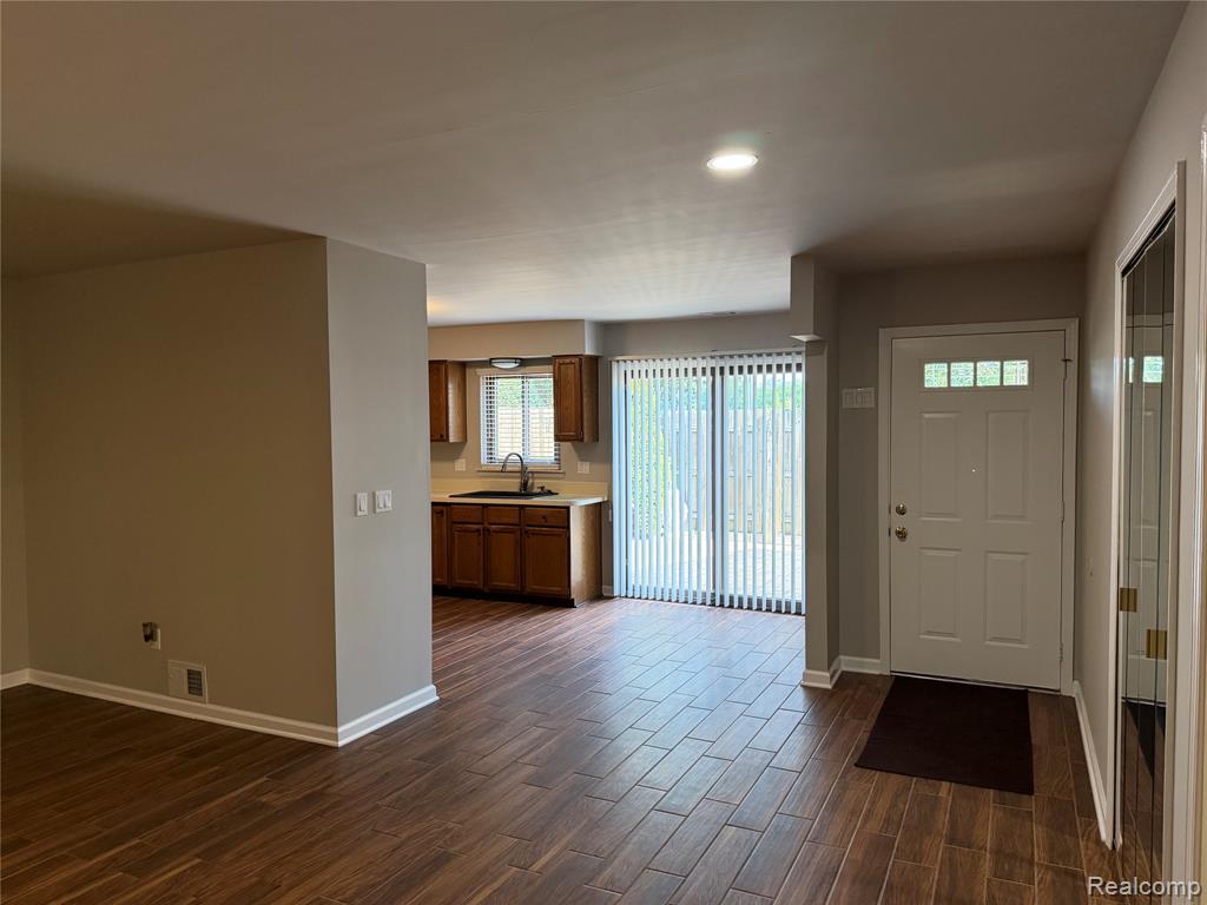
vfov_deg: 56.8
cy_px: 452
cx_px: 604
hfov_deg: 71.6
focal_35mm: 24
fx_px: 837
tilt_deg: -1.9
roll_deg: +1.2
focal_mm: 6.76
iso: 400
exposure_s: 1/120
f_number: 1.78
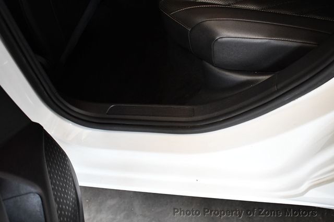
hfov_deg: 48.5
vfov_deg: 33.4
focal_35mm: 40
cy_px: 111
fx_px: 371
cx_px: 167
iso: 3200
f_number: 4
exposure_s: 1/125
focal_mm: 27
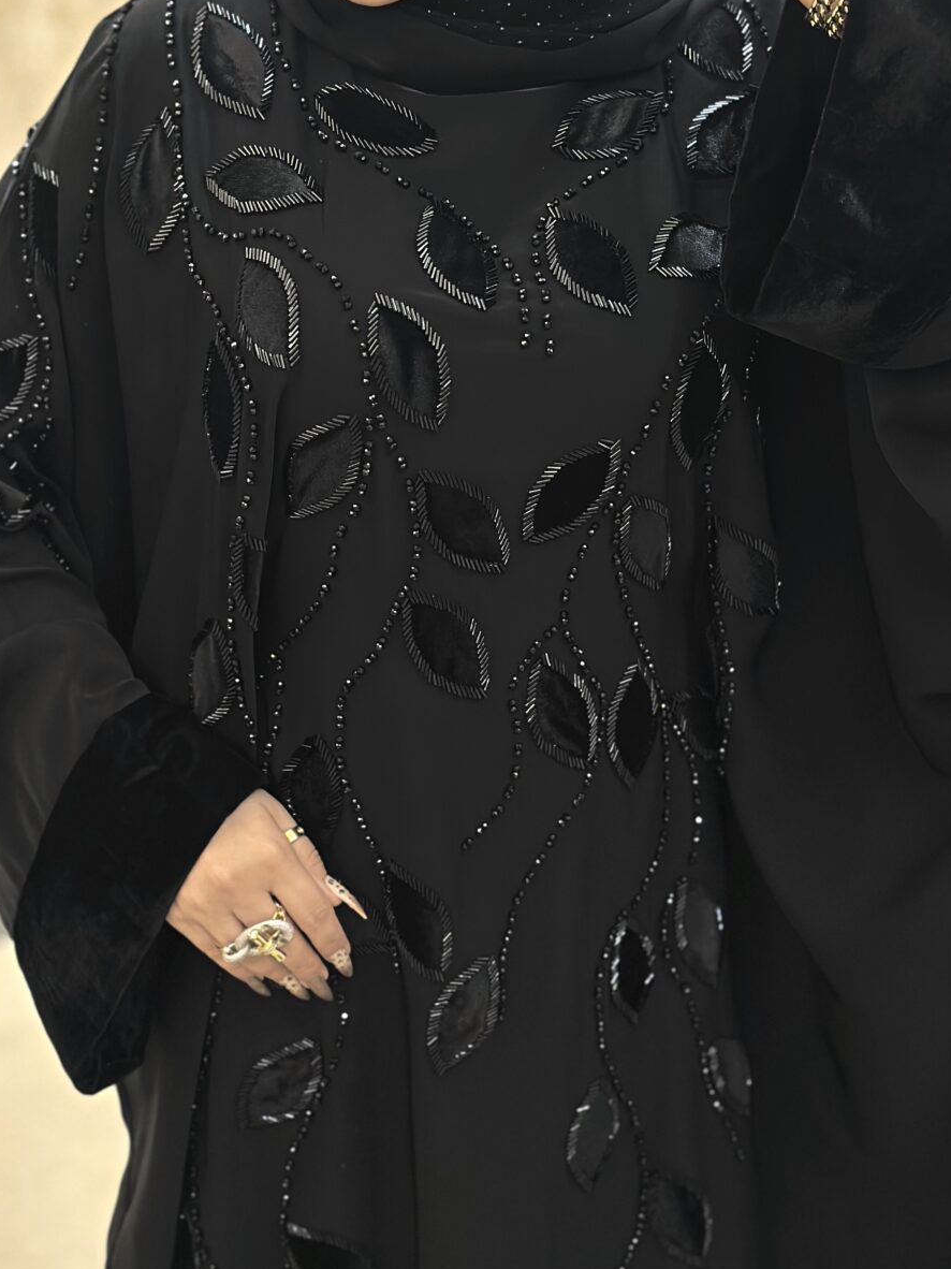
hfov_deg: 22.6
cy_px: 699
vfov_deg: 29.8
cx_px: 553
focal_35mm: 65
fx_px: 2382
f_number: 1.78
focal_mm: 6.86
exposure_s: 1/33
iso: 400
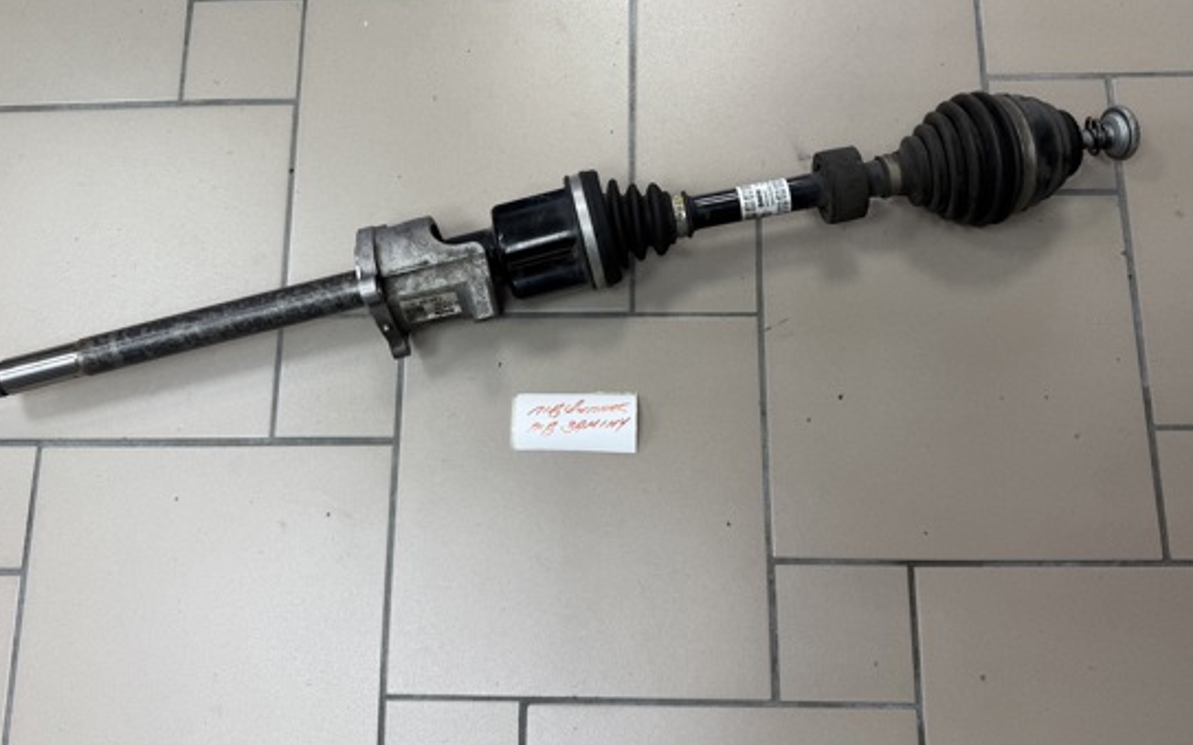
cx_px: 600
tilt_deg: -76.4
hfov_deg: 62.9
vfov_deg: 41.6
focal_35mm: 30
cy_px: 294
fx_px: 975
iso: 100
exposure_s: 1/121
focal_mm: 6.76
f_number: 1.78
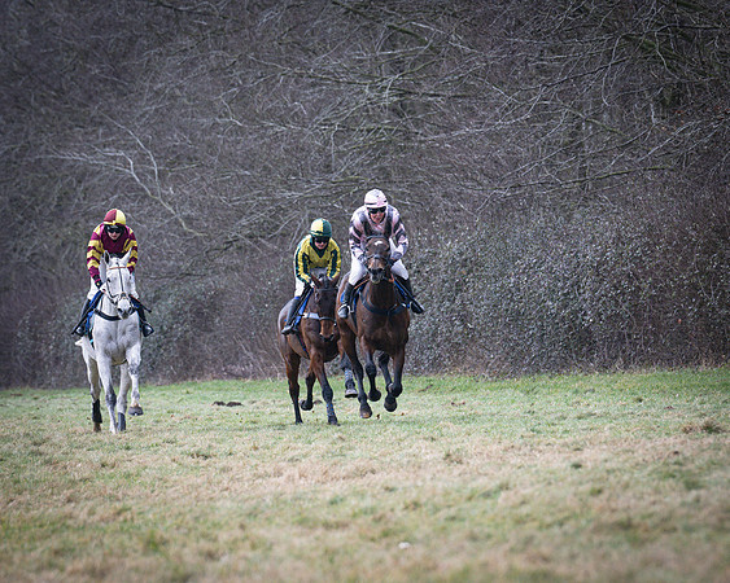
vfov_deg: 4.6
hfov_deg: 5.7
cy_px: 292
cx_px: 365
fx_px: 7300
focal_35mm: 338
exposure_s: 1/1000
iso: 400
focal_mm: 200
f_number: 5
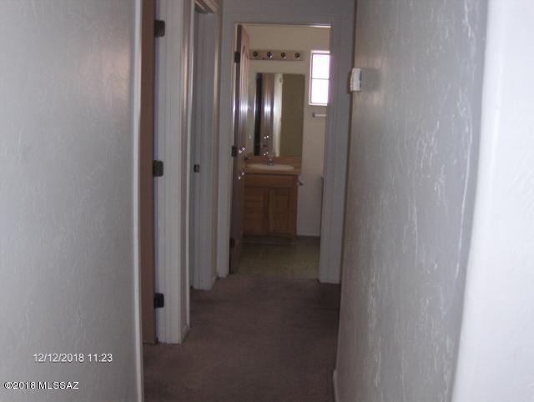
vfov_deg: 40.8
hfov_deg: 52.6
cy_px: 201
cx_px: 267
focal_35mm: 35
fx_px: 541
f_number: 2.8
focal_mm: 7.5
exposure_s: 1/60
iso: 100
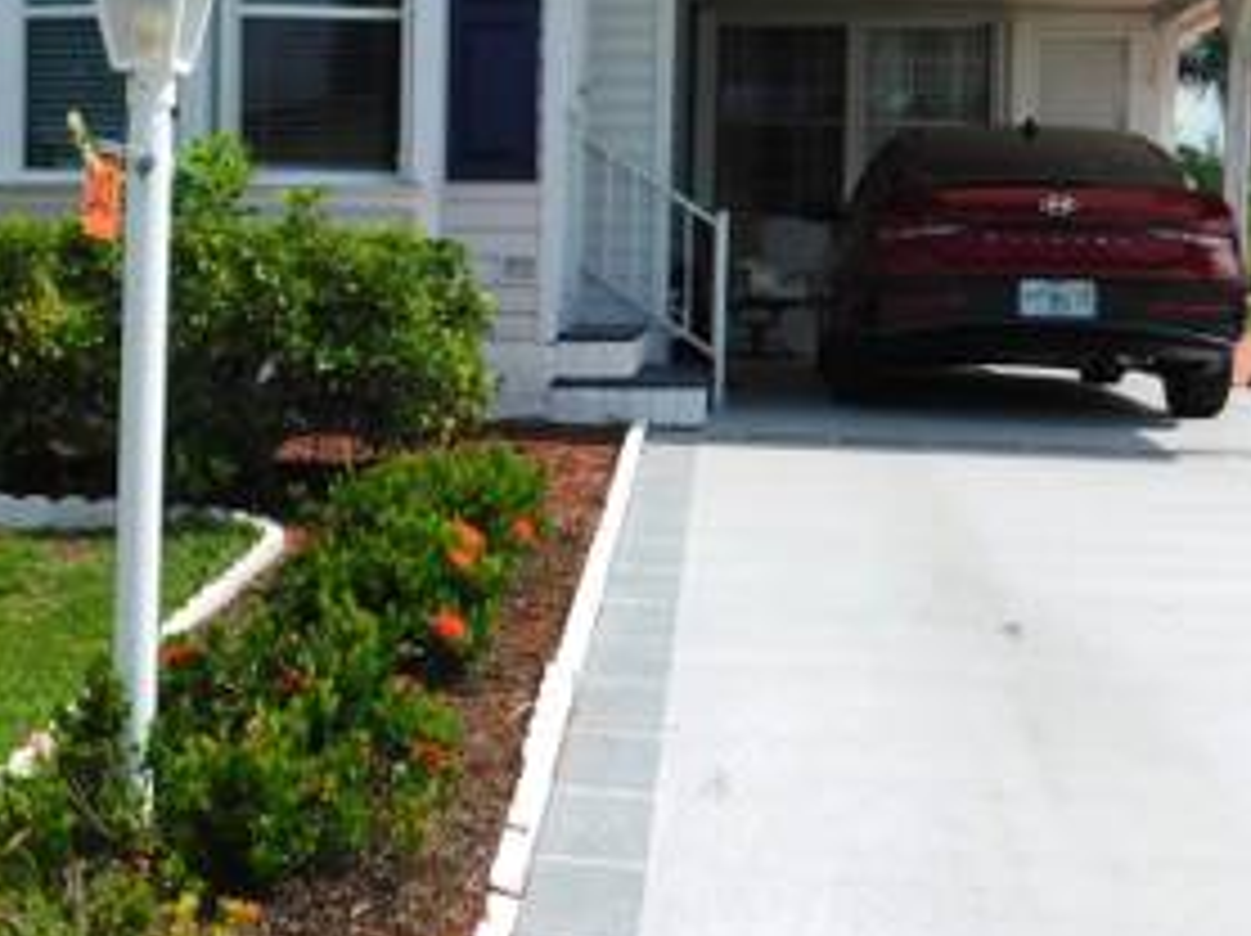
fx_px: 1914
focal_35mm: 53
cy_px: 416
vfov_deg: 27.5
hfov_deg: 35.2
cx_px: 284
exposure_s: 1/800
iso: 125
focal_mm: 4
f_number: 6
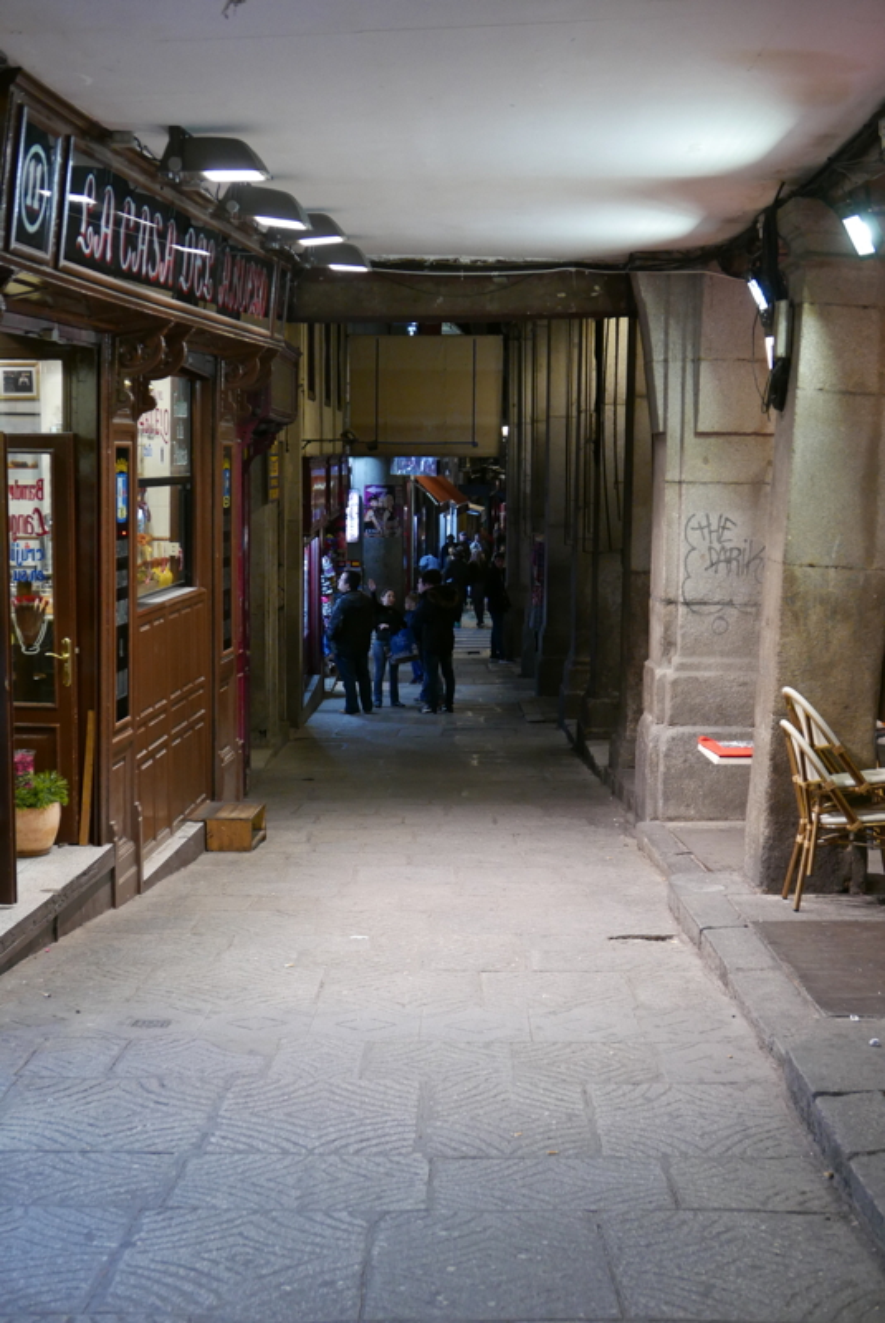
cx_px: 442
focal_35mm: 54
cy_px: 662
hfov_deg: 25.1
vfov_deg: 36.8
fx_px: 1987
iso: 1000
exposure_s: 1/100
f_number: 2.8
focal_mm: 24.5
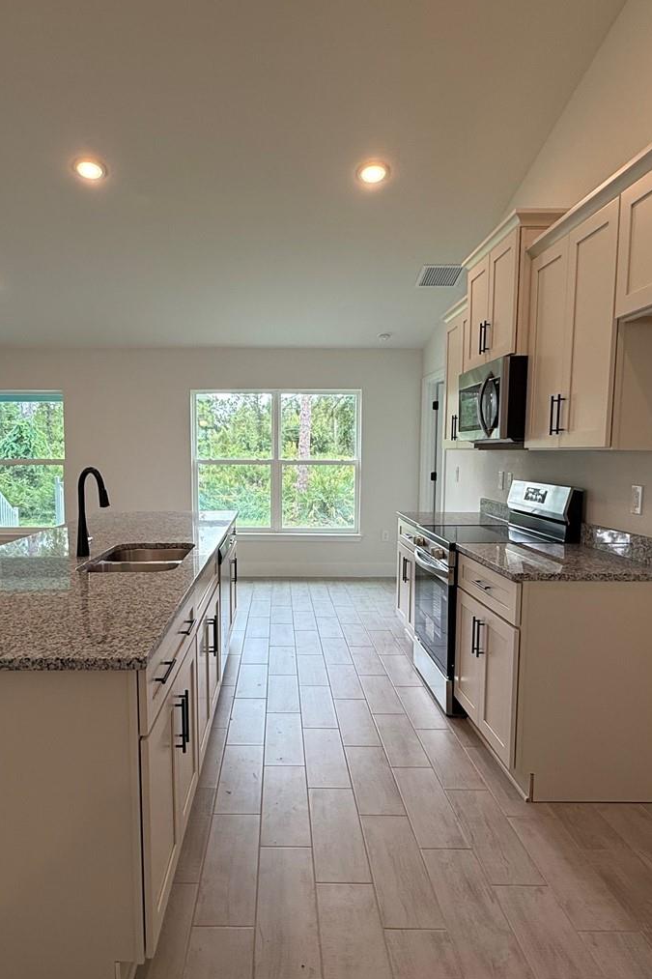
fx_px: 625
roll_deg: -0.3
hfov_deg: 54.9
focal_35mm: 23
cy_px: 510
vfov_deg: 76.1
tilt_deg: -5.1
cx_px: 276
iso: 80
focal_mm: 2.22
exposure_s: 1/120
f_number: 2.2
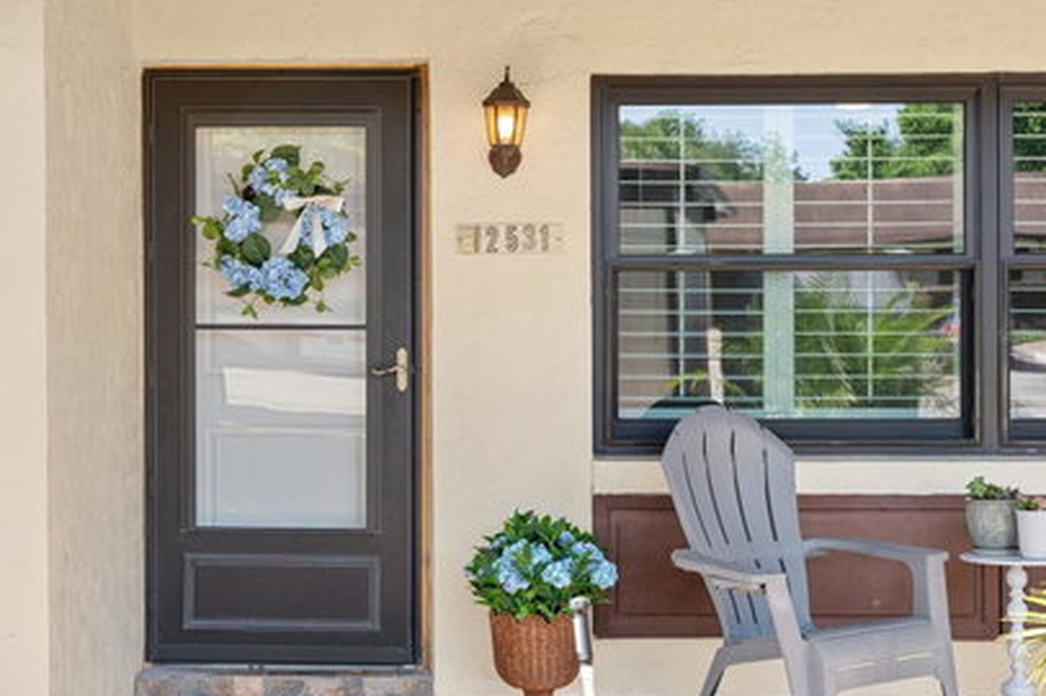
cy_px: 335
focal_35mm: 59
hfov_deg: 33.9
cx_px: 448
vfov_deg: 22.9
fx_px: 1715
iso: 200
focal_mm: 49.9
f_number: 6.3
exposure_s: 1/125
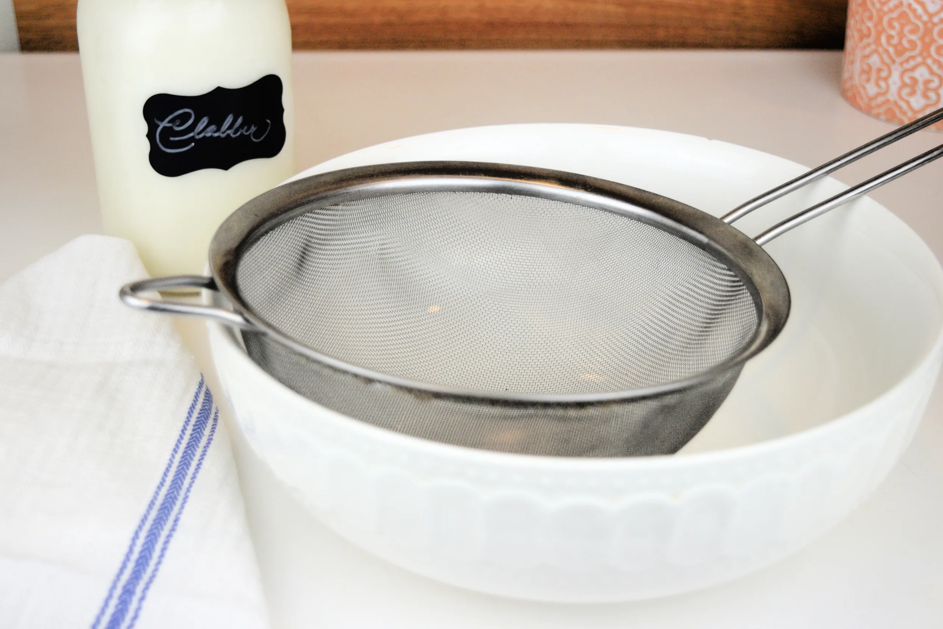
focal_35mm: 54
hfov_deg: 36.9
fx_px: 1414
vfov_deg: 25.1
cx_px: 472
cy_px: 314
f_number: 4.8
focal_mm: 36
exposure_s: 1/640
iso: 500
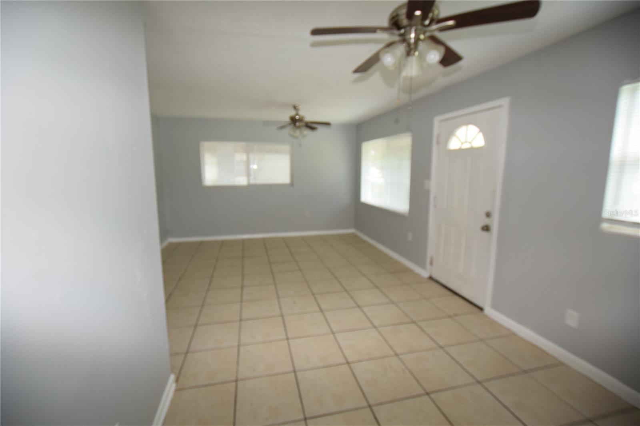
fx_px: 267
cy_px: 213
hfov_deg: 100.4
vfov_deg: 77.3
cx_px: 320
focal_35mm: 15
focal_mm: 10
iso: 800
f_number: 4.5
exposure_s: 1/80
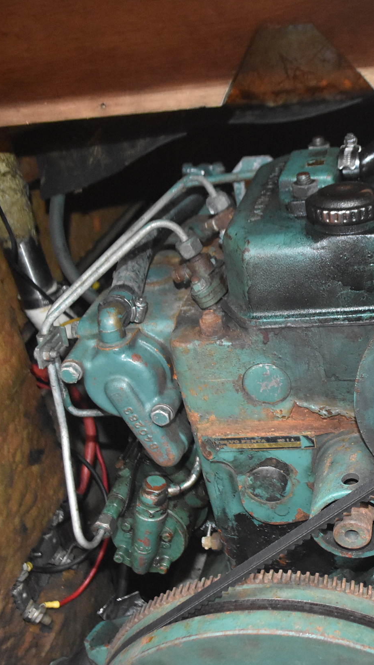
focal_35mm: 43
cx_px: 387
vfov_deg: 47.4
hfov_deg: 26.1
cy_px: 333
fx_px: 758
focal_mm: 18
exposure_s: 1/60
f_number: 3.5
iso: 3600
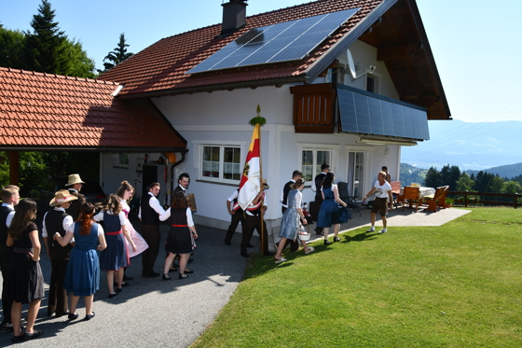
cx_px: 261
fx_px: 391
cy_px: 174
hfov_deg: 67.4
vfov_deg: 47.9
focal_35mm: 27
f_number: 8
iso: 100
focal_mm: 18
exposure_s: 1/250
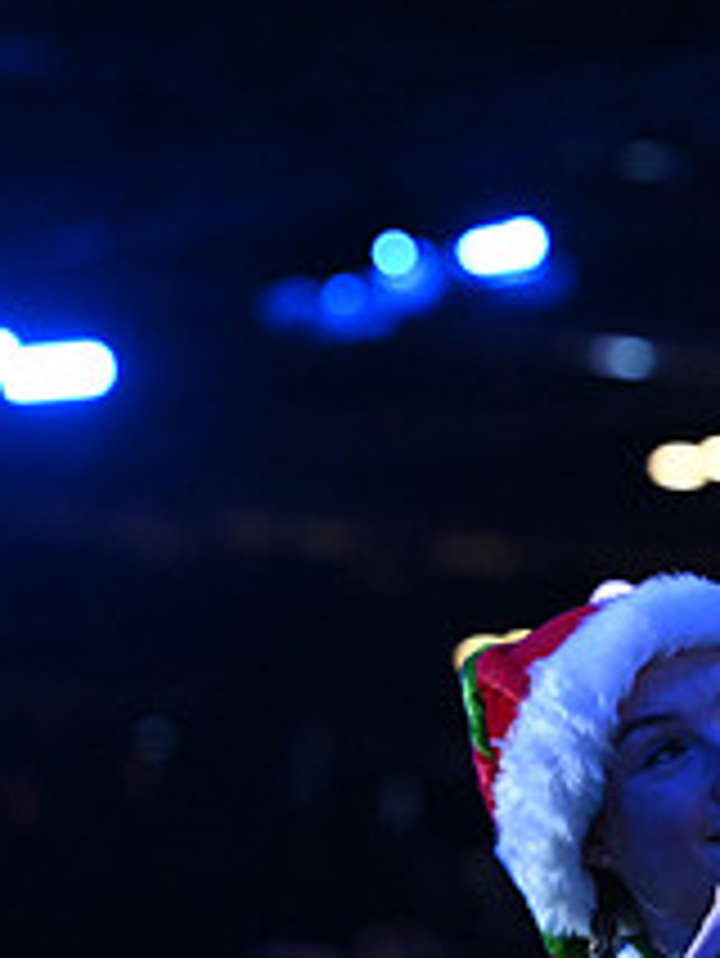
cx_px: 1278
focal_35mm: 380
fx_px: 10528
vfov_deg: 5.2
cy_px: 448
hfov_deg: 3.9
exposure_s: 1/640
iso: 6400
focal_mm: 145
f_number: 4.5
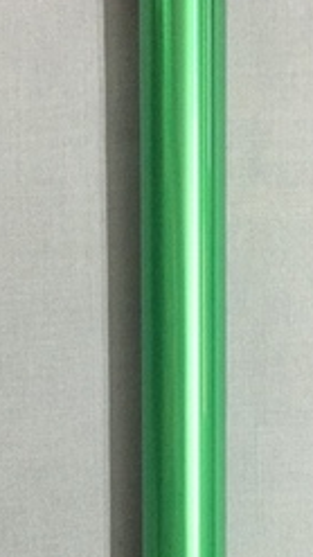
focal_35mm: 64
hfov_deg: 18.8
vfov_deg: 32.4
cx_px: 193
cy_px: 395
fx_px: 944
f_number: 2.2
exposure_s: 1/33
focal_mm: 4.15
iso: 200
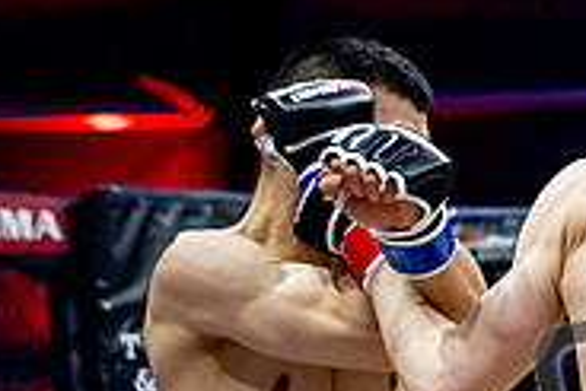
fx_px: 4594
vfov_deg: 4.9
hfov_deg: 7.3
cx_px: 509
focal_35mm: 282
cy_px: 508
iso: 3200
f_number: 2.8
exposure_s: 1/1250
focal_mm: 70
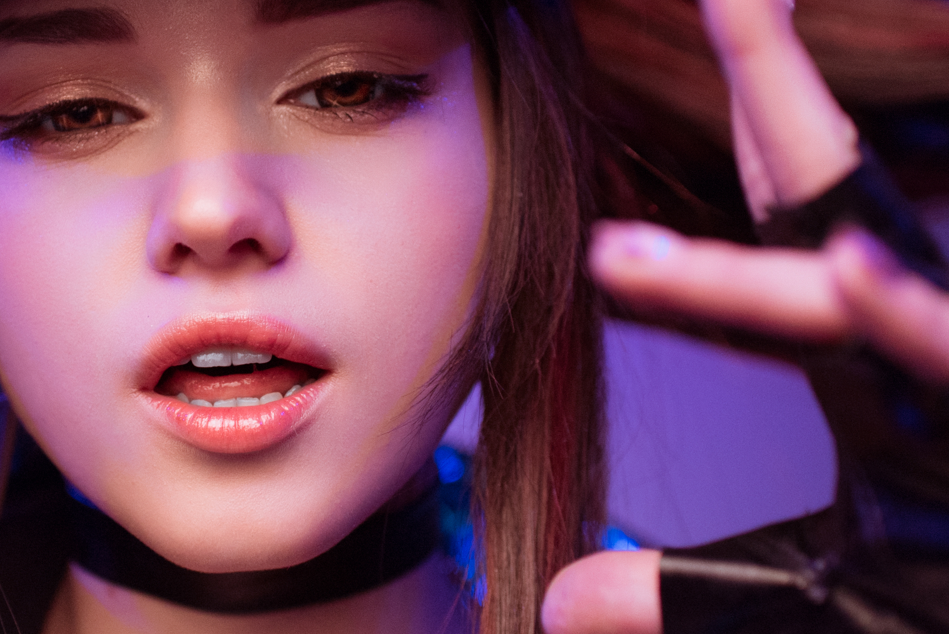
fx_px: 2426
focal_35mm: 92
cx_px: 271
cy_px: 279
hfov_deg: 22.0
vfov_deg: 14.9
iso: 500
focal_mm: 35
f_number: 2.2
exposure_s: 1/200
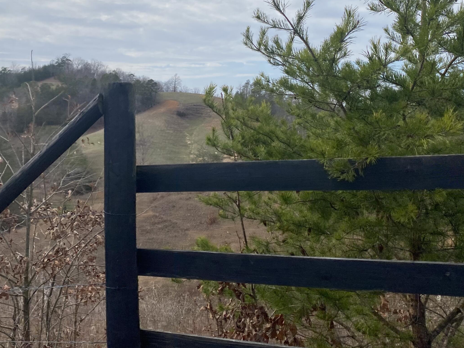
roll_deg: +2.4
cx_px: 204
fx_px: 509
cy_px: 112
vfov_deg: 37.2
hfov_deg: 48.9
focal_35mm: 38
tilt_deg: +0.9
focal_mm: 4.25
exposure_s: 1/2183
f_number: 1.8
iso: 32
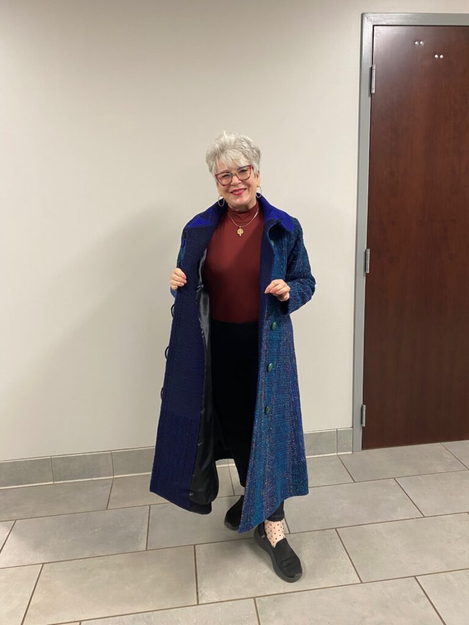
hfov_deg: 53.1
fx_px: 470
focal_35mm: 26
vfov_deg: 67.3
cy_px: 312
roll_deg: +2.0
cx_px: 234
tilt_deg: -13.2
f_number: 1.8
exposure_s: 1/60
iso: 200
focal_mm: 4.25
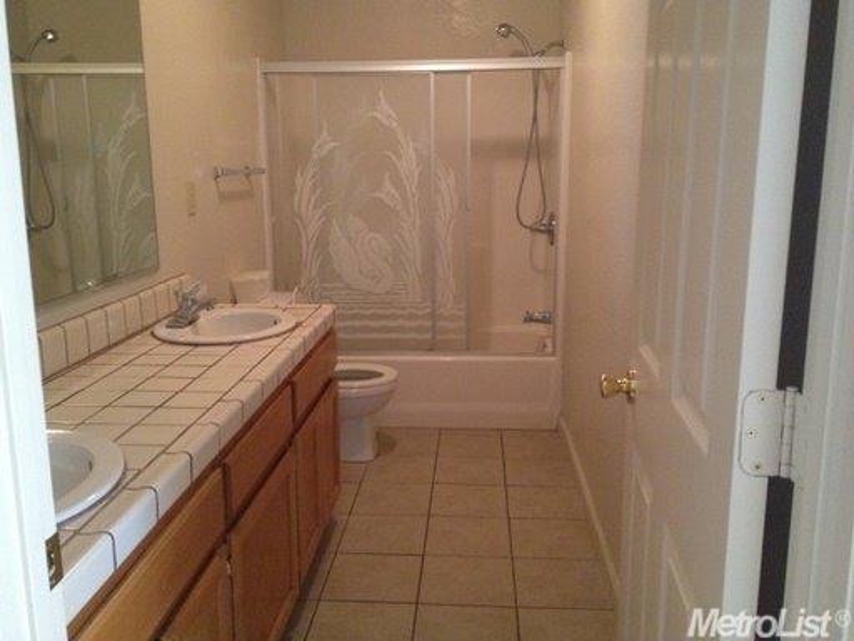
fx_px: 863
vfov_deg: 40.7
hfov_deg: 52.6
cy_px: 320
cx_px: 427
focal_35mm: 35
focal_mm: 4.28
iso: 400
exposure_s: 1/17
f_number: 2.4
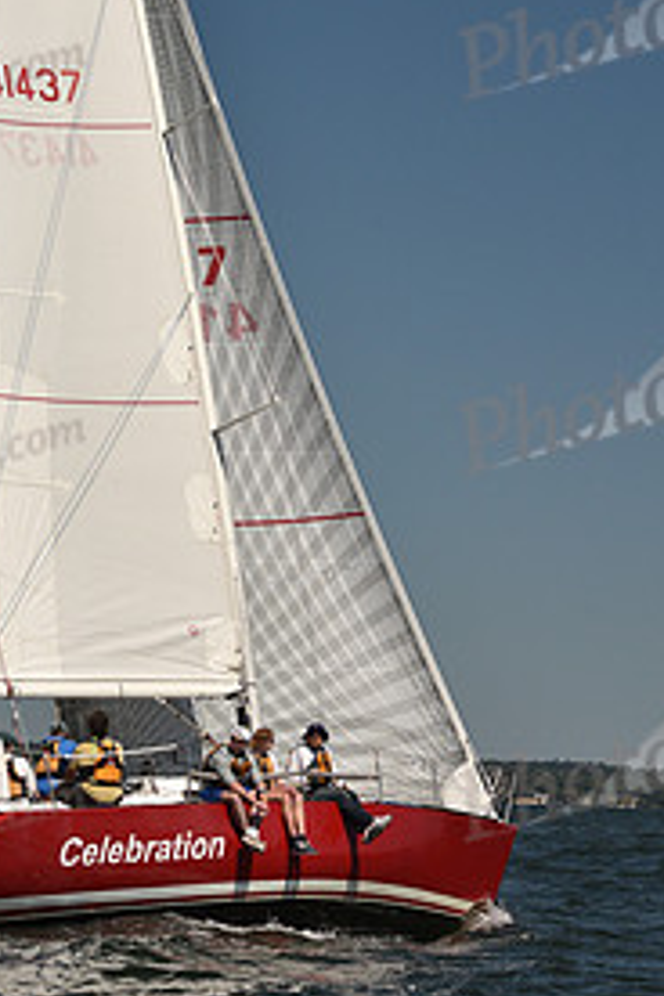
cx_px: 272
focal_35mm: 147
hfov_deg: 9.3
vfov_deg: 13.9
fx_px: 4067
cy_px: 245
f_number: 5.6
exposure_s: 1/1250
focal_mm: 70
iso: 250
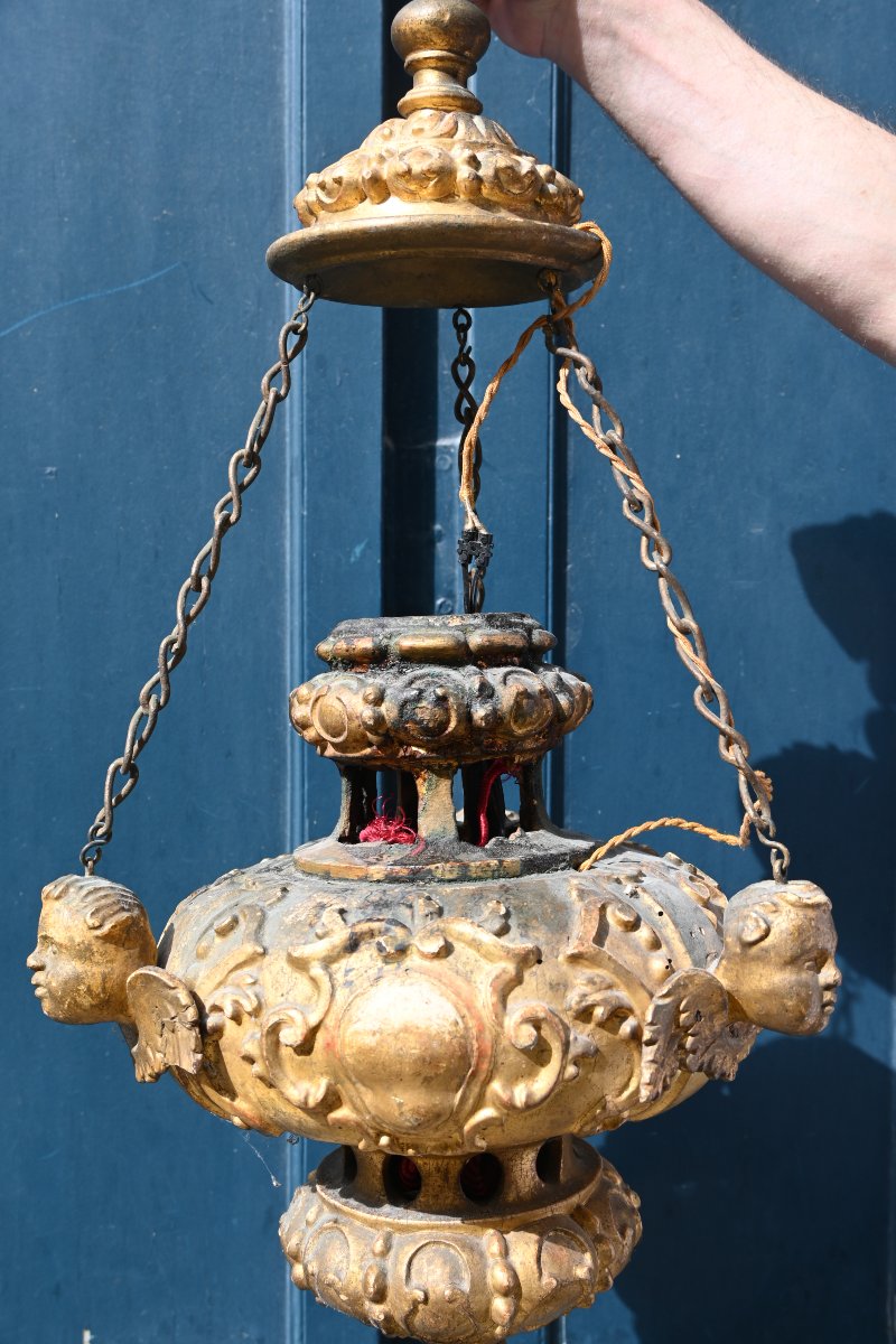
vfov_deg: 49.6
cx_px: 448
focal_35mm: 39
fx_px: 1456
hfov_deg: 34.2
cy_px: 672
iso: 110
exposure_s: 1/250
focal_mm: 26
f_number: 5.6
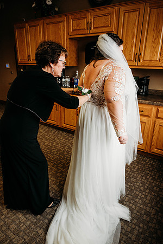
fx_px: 163
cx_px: 82
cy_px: 122
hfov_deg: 53.1
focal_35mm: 24
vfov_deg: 73.7
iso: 1250
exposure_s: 1/200
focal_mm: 24
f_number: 4.5
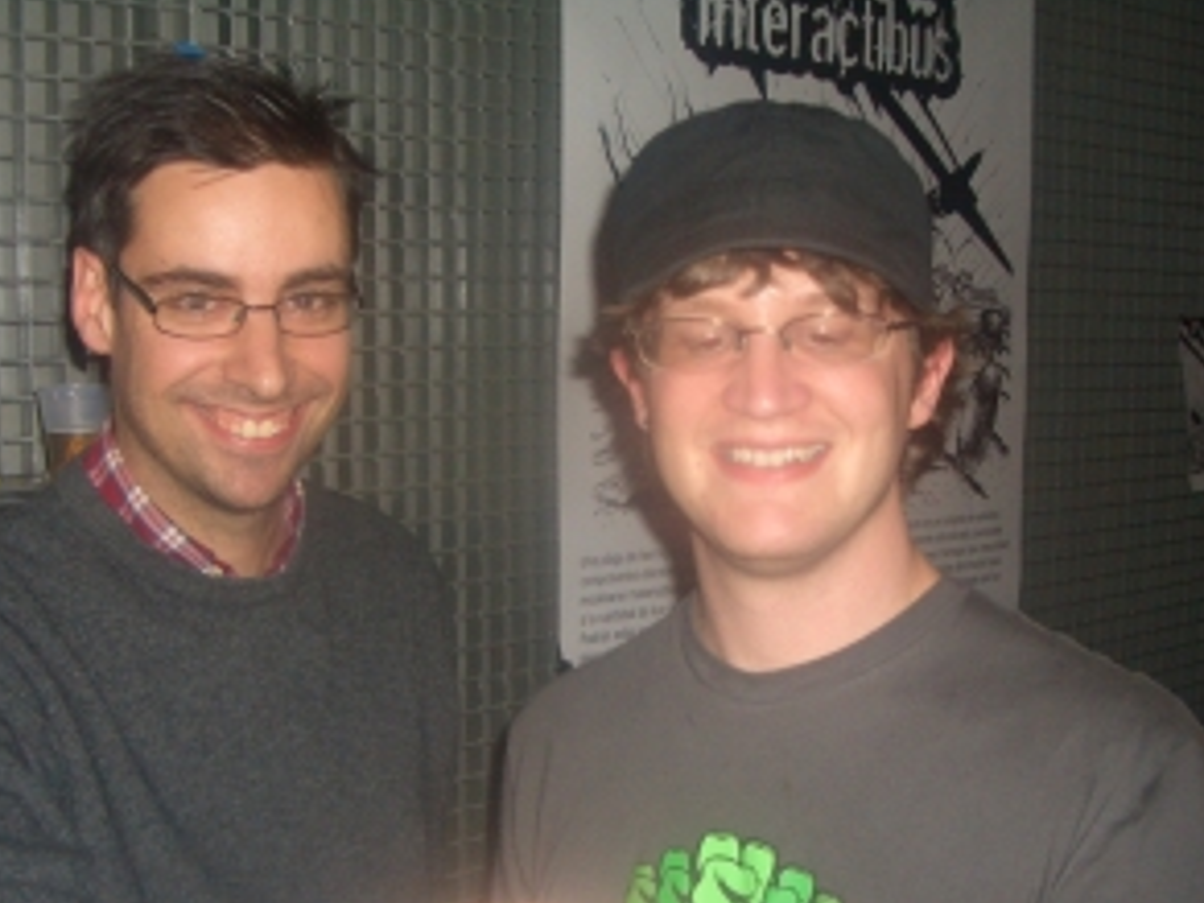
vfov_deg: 30.0
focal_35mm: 48
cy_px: 602
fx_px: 1670
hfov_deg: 39.7
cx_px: 610
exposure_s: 1/60
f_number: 2.6
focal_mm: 5.8
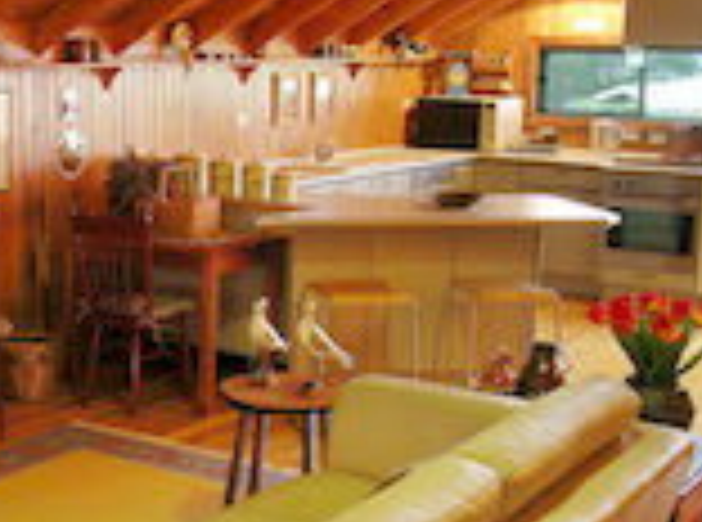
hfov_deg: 29.6
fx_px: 1274
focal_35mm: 63
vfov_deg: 23.0
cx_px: 76
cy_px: 374
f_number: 7.9
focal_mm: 5.8
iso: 50
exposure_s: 8
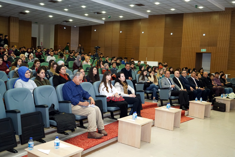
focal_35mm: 35
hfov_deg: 54.4
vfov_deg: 37.9
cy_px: 78
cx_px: 118
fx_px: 229
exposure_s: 1/125
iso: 3200
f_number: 4
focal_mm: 35
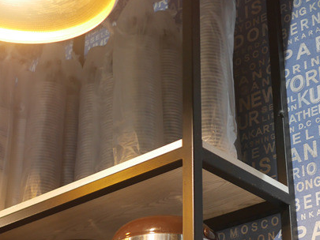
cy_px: 172
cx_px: 255
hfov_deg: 25.9
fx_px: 684
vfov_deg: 19.8
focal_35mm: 74
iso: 500
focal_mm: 15
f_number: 1.7
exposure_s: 1/60
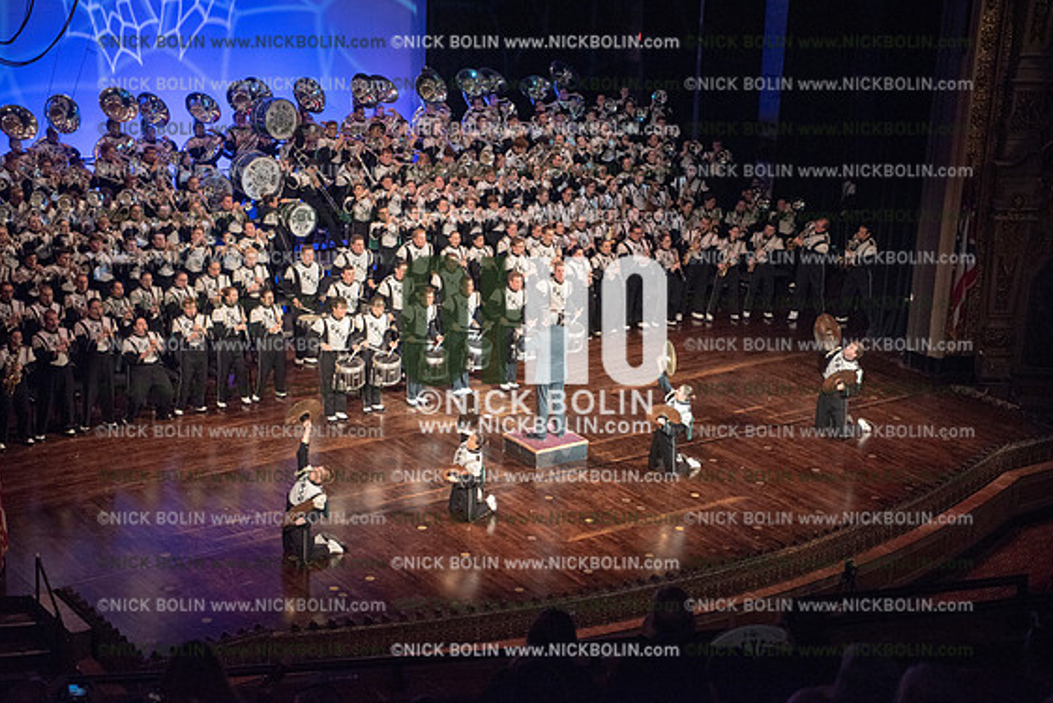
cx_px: 534
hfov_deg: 31.4
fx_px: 1872
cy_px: 346
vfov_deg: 21.3
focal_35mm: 64
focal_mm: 62
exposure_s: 1/640
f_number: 2.8
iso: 2000
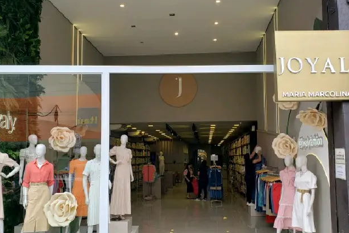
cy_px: 131
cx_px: 160
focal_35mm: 35
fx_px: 339
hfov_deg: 54.4
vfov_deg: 37.8
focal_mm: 4.3
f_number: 2.4
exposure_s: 1/303
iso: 50
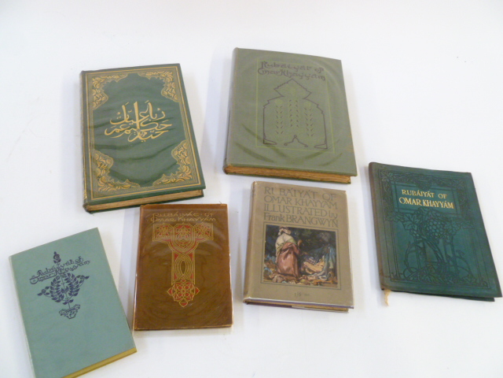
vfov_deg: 49.7
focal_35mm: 28
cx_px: 252
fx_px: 407
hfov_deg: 63.4
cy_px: 189
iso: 400
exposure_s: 1/20
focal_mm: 5
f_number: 3.3
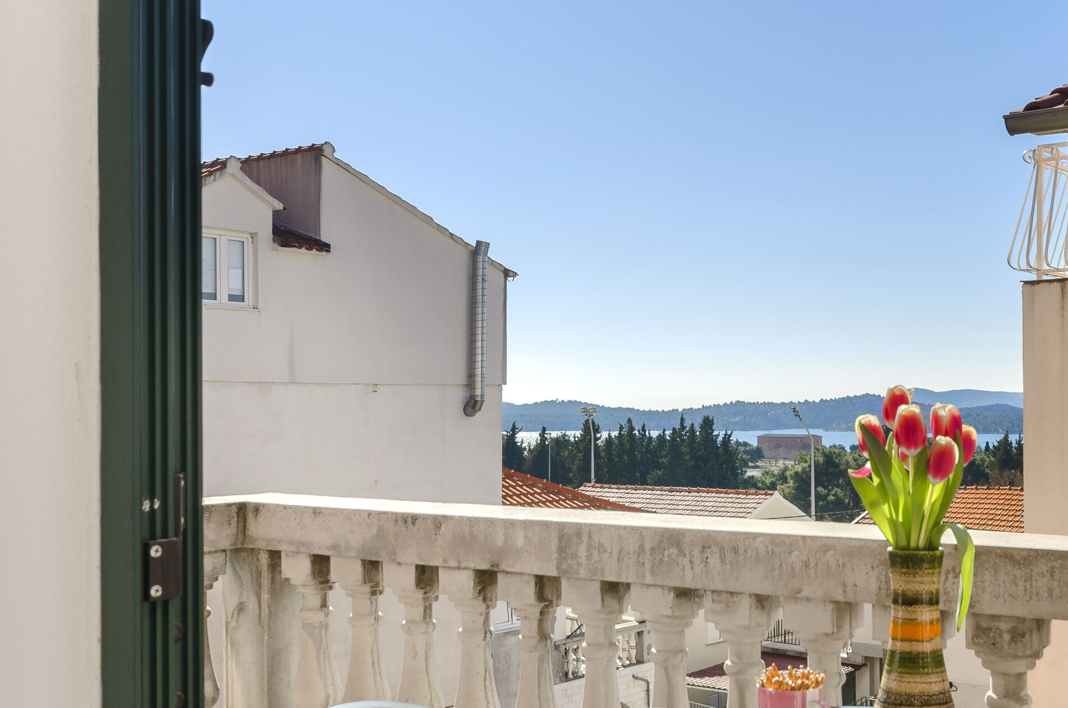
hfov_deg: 43.5
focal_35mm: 44
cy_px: 448
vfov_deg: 30.3
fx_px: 1303
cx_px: 762
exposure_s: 1/200
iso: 100
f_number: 11
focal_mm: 20
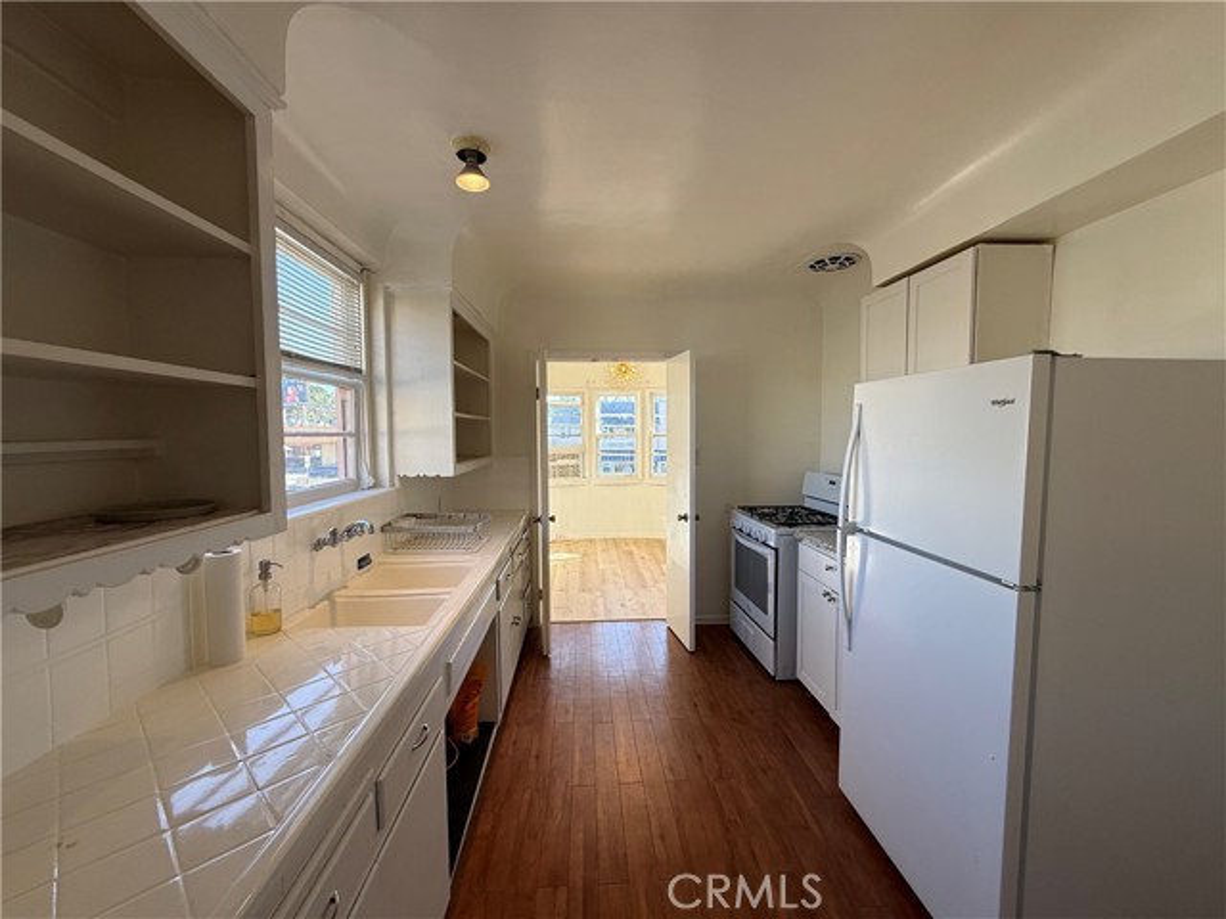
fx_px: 496
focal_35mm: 14
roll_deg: +0.1
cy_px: 460
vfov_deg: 85.7
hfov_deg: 102.1
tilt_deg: -3.2
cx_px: 613
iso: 50
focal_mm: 2.22
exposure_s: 1/184
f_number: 2.2
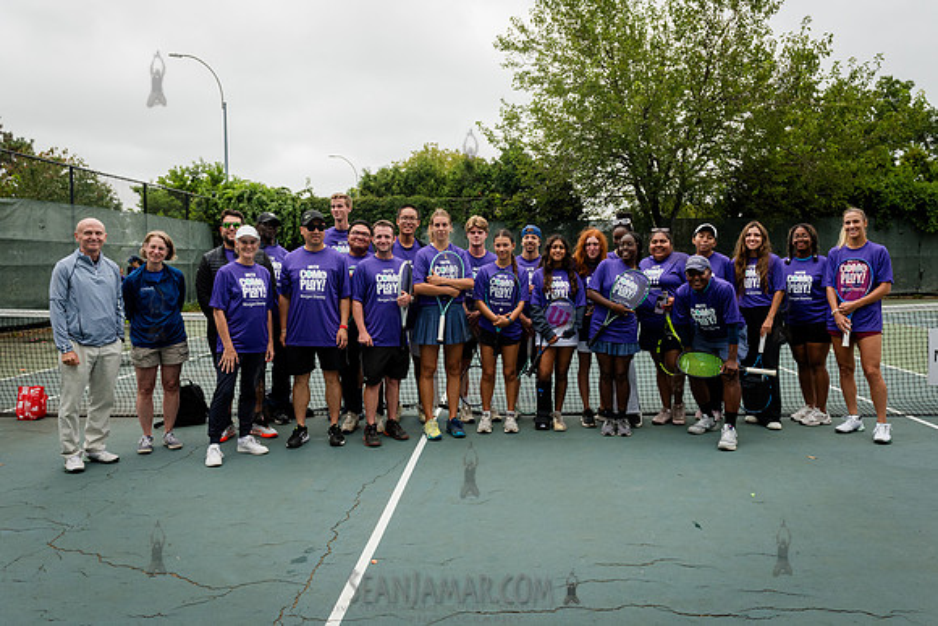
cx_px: 487
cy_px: 301
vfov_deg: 50.0
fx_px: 671
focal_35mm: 26
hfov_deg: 69.9
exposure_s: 1/640
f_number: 5
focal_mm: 24
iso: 1000
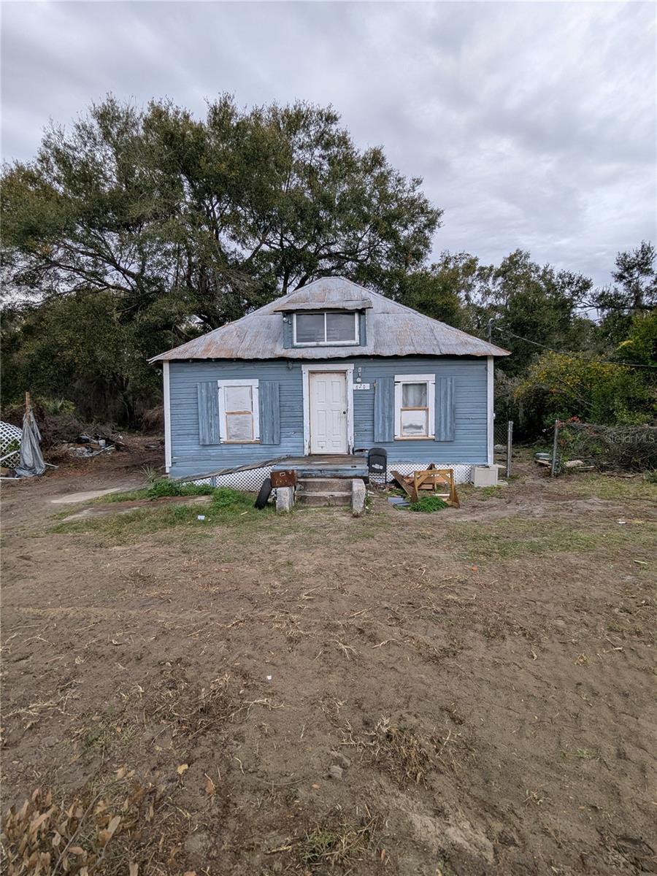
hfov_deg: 78.1
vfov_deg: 94.5
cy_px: 438
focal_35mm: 16
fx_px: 405
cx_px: 328
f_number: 2.2
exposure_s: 1/120
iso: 52
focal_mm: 2.35
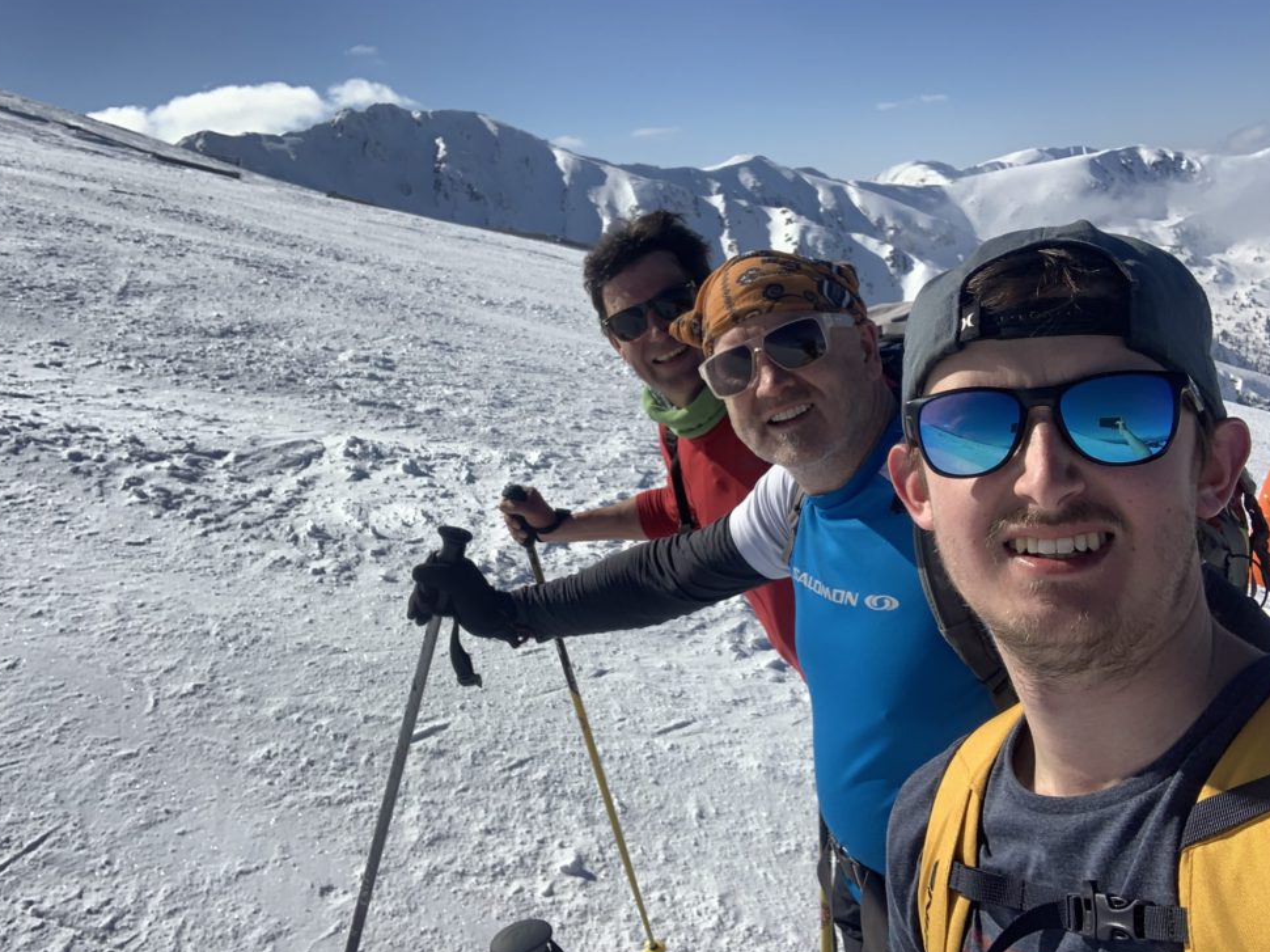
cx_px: 635
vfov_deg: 42.9
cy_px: 474
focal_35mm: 33
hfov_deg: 55.4
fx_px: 1210
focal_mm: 2.87
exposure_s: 1/1236
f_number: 2.2
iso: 16
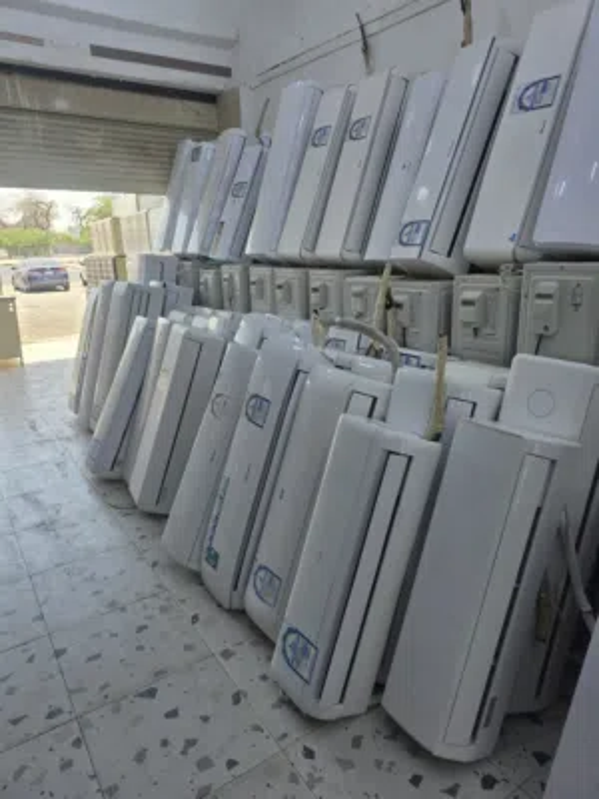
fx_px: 531
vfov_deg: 73.9
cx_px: 300
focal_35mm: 23
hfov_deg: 58.9
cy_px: 400
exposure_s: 1/147
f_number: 1.7
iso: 12
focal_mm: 6.3
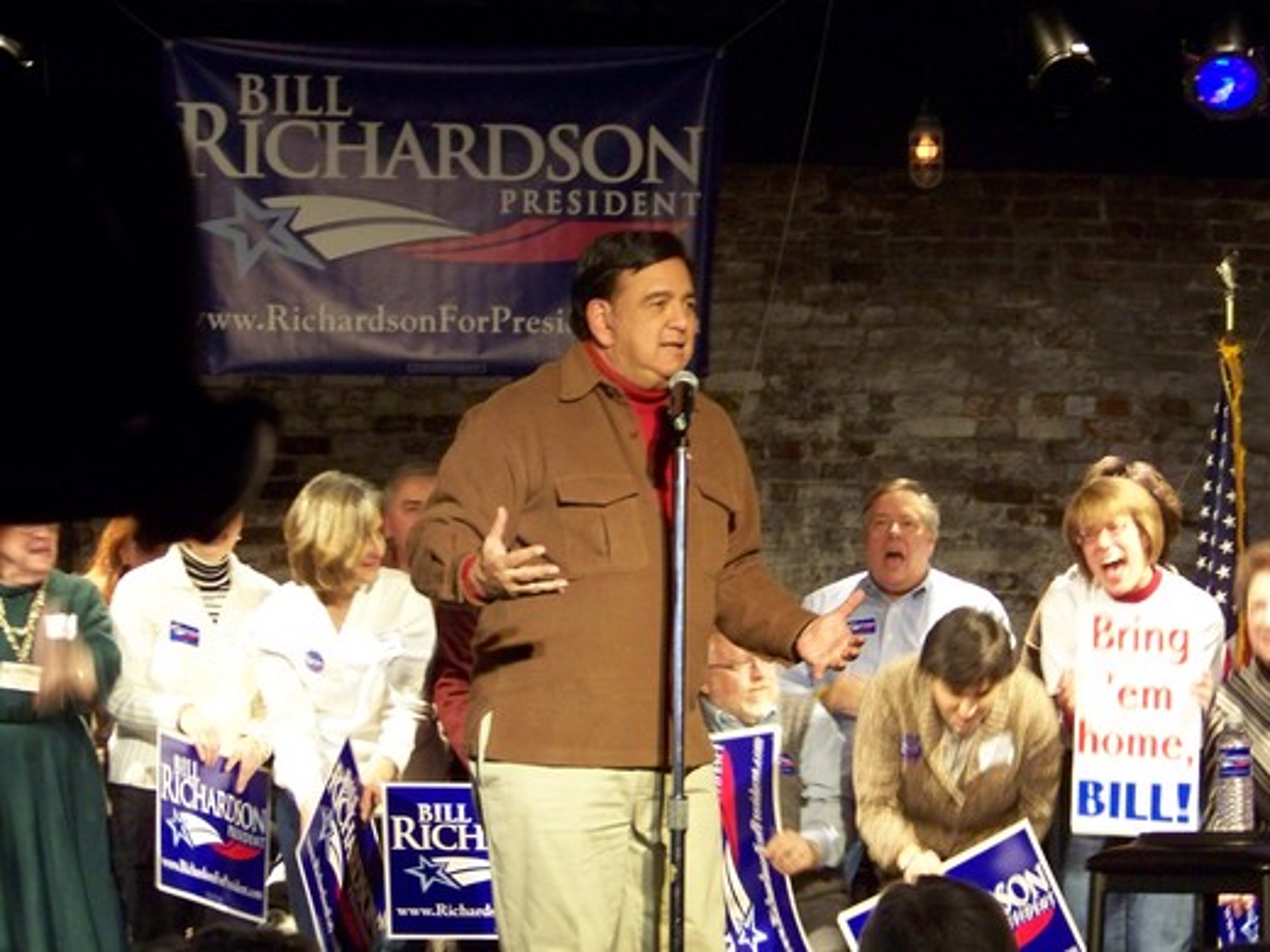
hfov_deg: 17.0
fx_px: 4256
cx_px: 635
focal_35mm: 116
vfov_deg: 12.8
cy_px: 476
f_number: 3.2
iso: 400
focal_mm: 19.3
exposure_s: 1/20
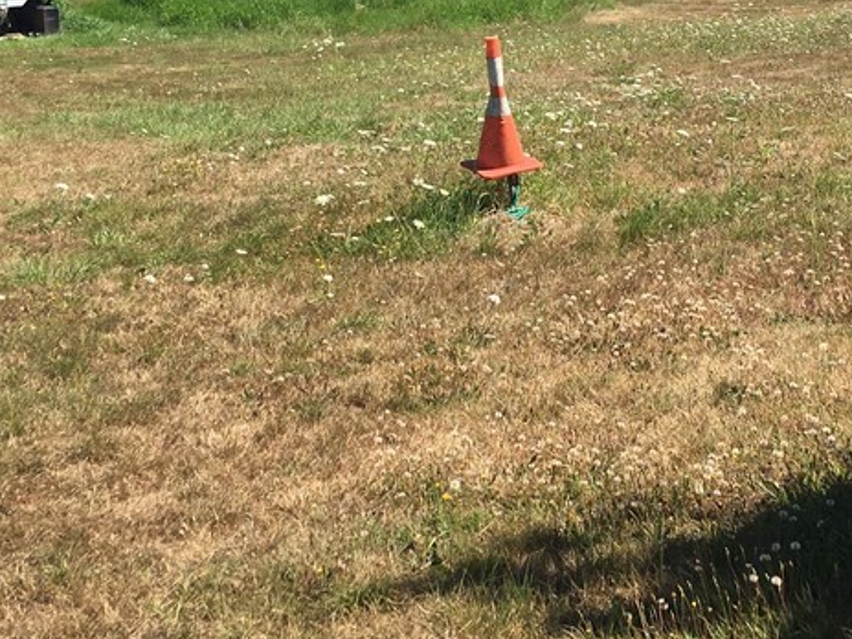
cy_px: 206
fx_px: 1575
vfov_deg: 22.8
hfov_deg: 30.1
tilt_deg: -11.9
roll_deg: -1.1
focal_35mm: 64
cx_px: 553
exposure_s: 1/1374
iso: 25
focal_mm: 4.15
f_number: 2.2
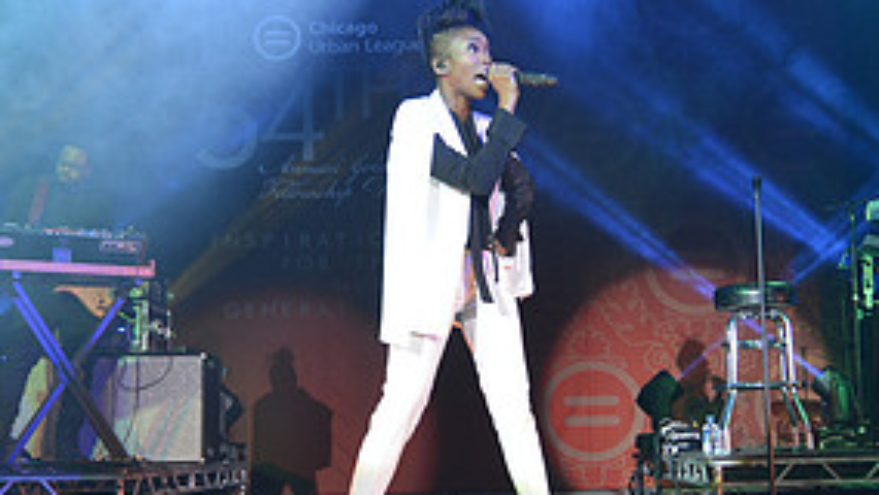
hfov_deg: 43.6
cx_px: 495
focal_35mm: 47
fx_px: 1096
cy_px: 373
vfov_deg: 25.2
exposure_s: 1/125
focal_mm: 22
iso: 800
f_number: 5.6
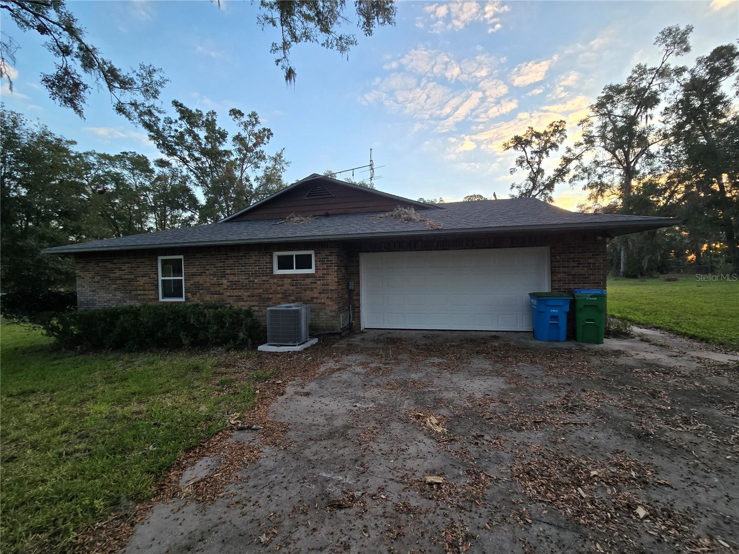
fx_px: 278
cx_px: 370
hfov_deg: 106.2
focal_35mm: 13
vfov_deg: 89.9
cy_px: 277
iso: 50
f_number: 2.2
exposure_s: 1/175
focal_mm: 2.2
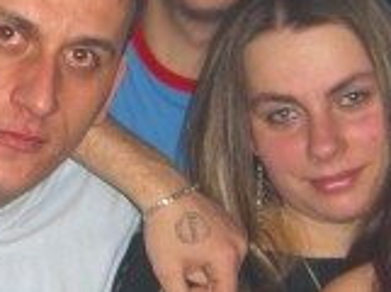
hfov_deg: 13.9
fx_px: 1600
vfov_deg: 10.4
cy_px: 151
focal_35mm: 142
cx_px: 109
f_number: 2.8
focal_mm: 7.9
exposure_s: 1/60
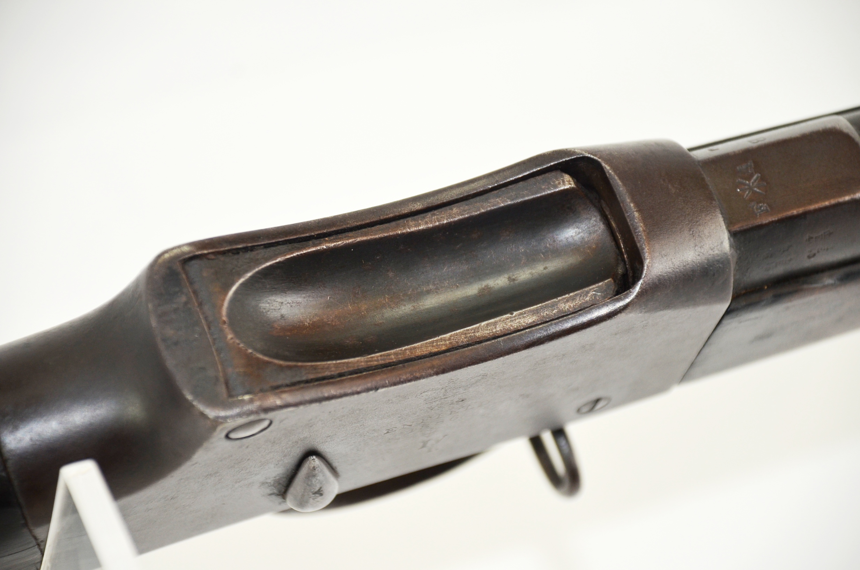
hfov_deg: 10.2
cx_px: 430
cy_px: 285
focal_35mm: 202
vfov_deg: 6.8
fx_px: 4827
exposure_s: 1/80
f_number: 5.6
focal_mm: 135
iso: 400
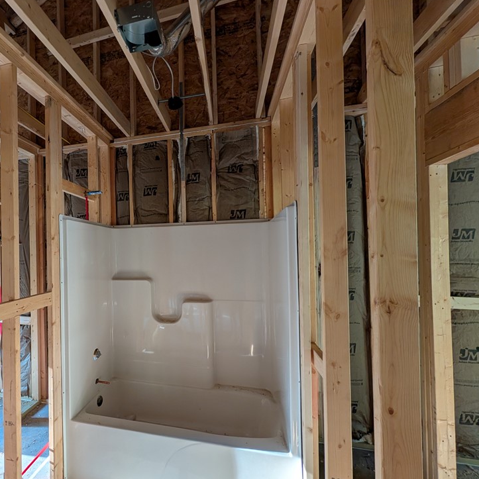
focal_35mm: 15
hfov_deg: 88.2
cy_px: 251
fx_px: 235
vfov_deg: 91.1
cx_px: 164
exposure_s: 1/27.8
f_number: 1.7
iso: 126
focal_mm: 2.02
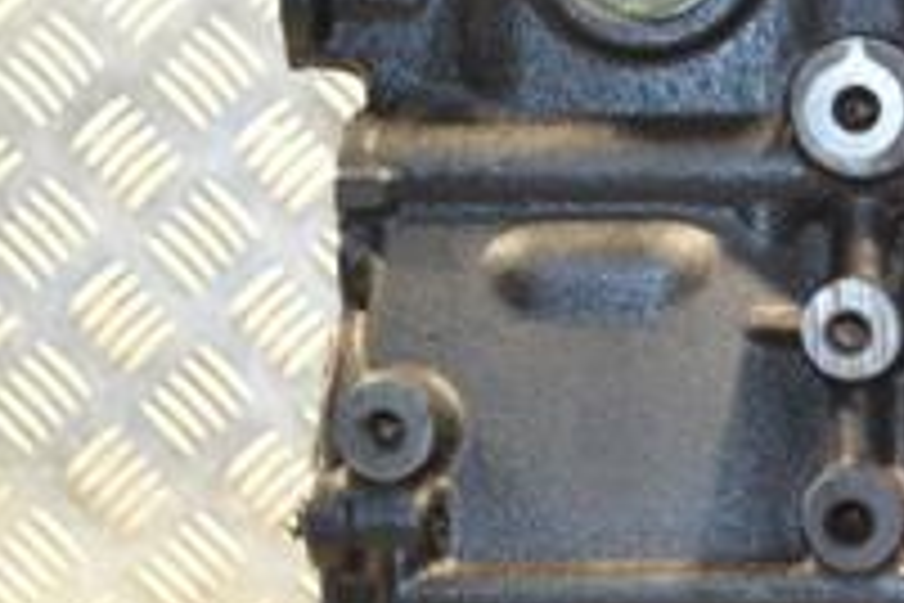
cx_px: 1273
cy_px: 238
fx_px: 3591
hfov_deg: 13.7
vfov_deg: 9.6
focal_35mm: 143
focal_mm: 32
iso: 1100
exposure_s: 1/60
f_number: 4.8
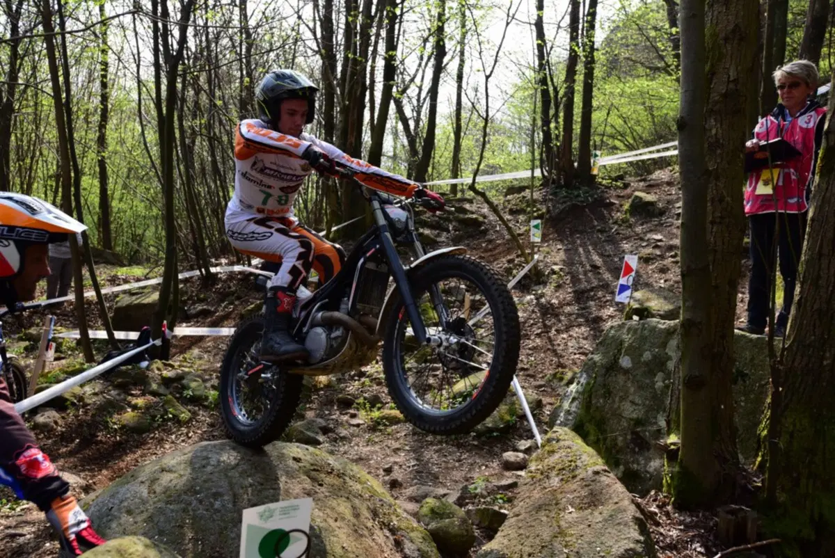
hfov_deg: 61.9
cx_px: 418
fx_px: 696
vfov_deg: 43.7
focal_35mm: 30
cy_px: 279
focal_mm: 30
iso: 800
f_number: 7.1
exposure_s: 1/1000
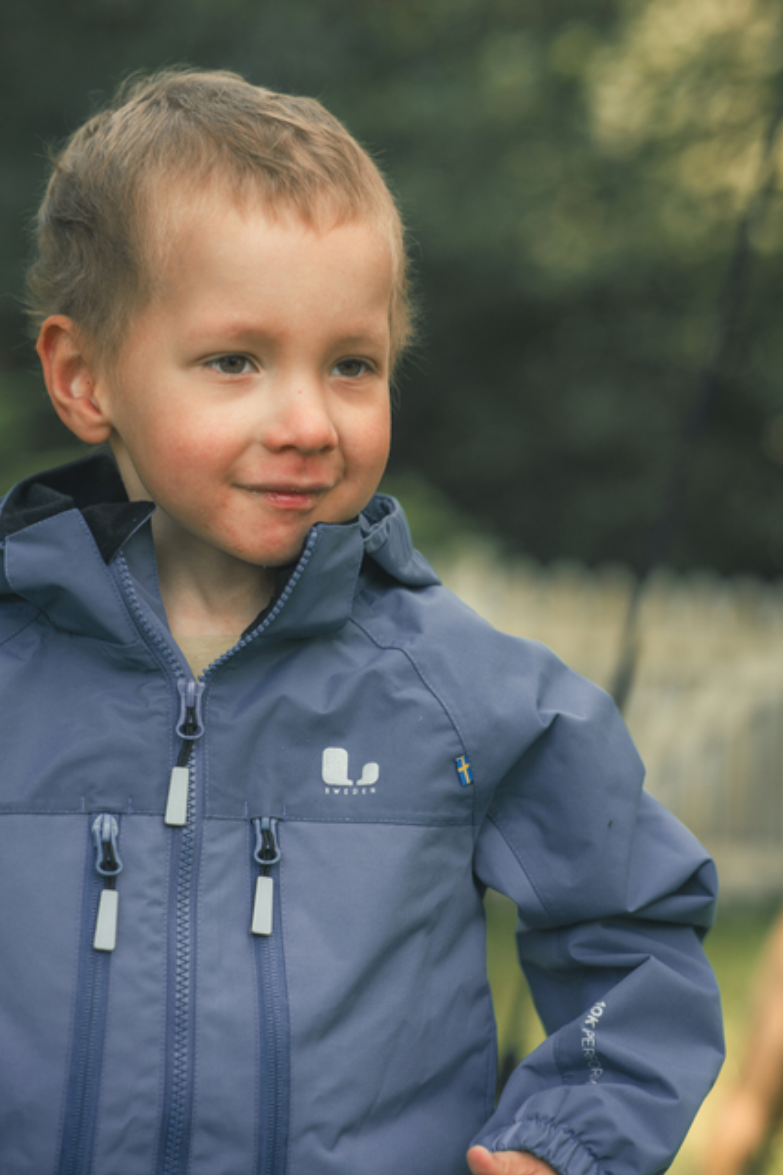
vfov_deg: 23.6
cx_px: 391
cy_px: 582
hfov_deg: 15.9
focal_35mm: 86
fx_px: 2806
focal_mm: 85
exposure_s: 1/500
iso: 100
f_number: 3.5
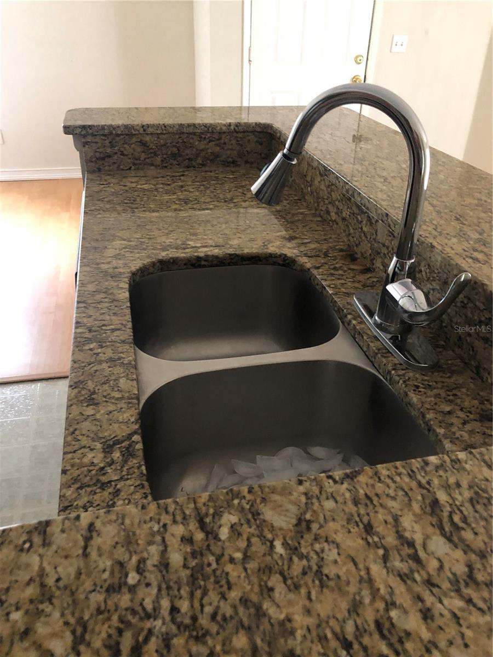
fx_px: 532
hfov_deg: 49.7
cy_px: 328
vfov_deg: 63.4
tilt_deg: -30.5
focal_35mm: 28
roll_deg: +0.0
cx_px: 246
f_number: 1.8
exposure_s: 1/5
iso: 80
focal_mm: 3.99
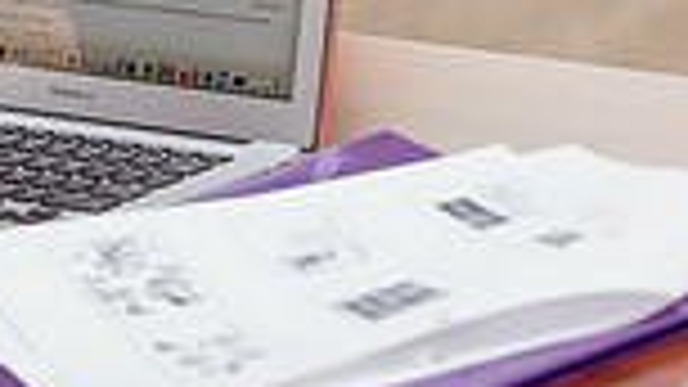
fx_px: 6876
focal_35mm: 377
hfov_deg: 5.7
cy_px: -65
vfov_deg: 3.2
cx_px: -261
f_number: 3.2
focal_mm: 95
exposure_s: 1/200
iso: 1000
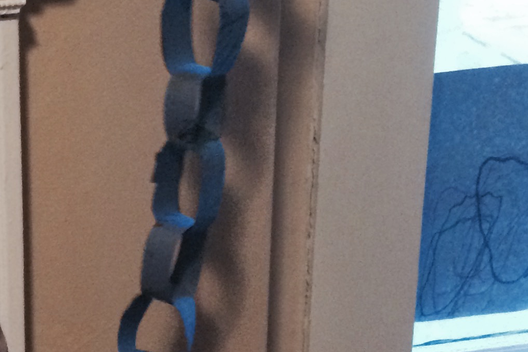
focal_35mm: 97
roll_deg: +3.1
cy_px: 224
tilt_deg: -20.3
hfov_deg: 20.0
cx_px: -63
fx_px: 1423
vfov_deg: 14.1
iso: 320
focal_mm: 4.15
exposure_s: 1/30
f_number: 2.2
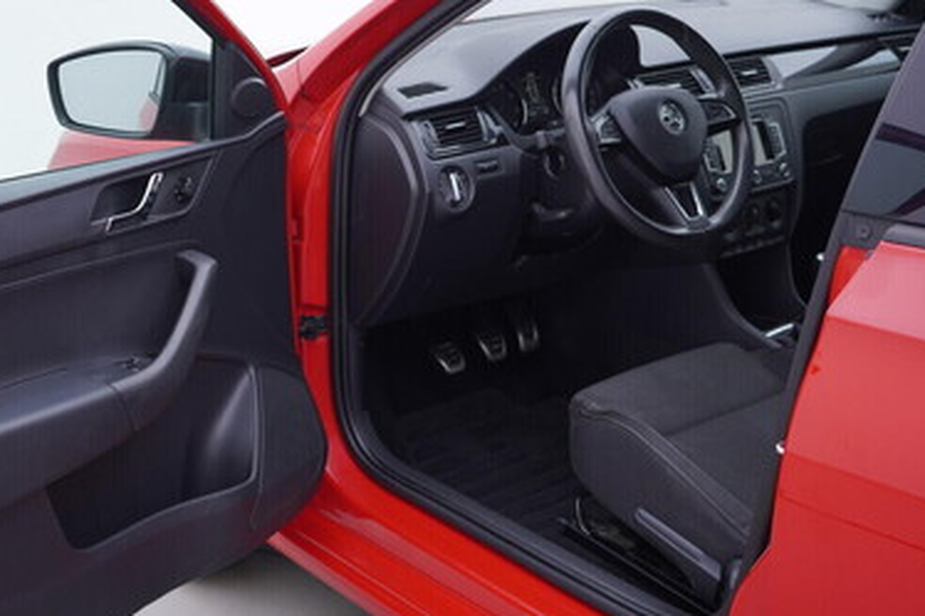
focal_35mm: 53
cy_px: 251
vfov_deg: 25.5
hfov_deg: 37.2
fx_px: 1361
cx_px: 331
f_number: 3.2
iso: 125
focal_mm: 24
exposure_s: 1/50
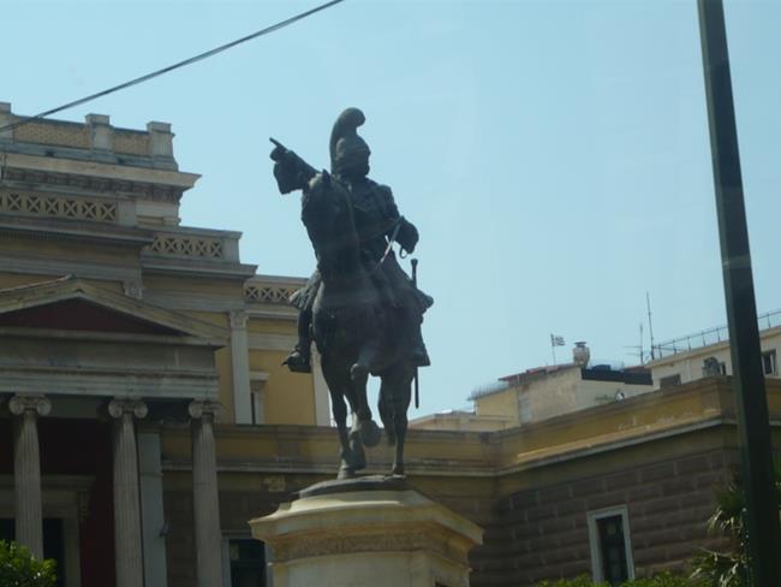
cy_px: 294
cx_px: 390
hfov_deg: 23.8
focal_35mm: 82
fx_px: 1851
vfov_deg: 18.0
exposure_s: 1/320
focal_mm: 13.6
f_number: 4.4
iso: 100
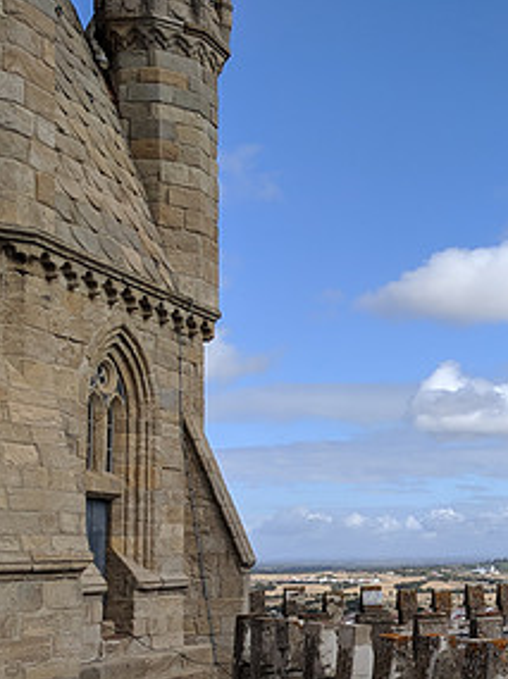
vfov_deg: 35.5
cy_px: 494
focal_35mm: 53
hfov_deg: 24.2
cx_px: 651
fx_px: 1039
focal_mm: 4.67
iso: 53
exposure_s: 1/2387
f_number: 2
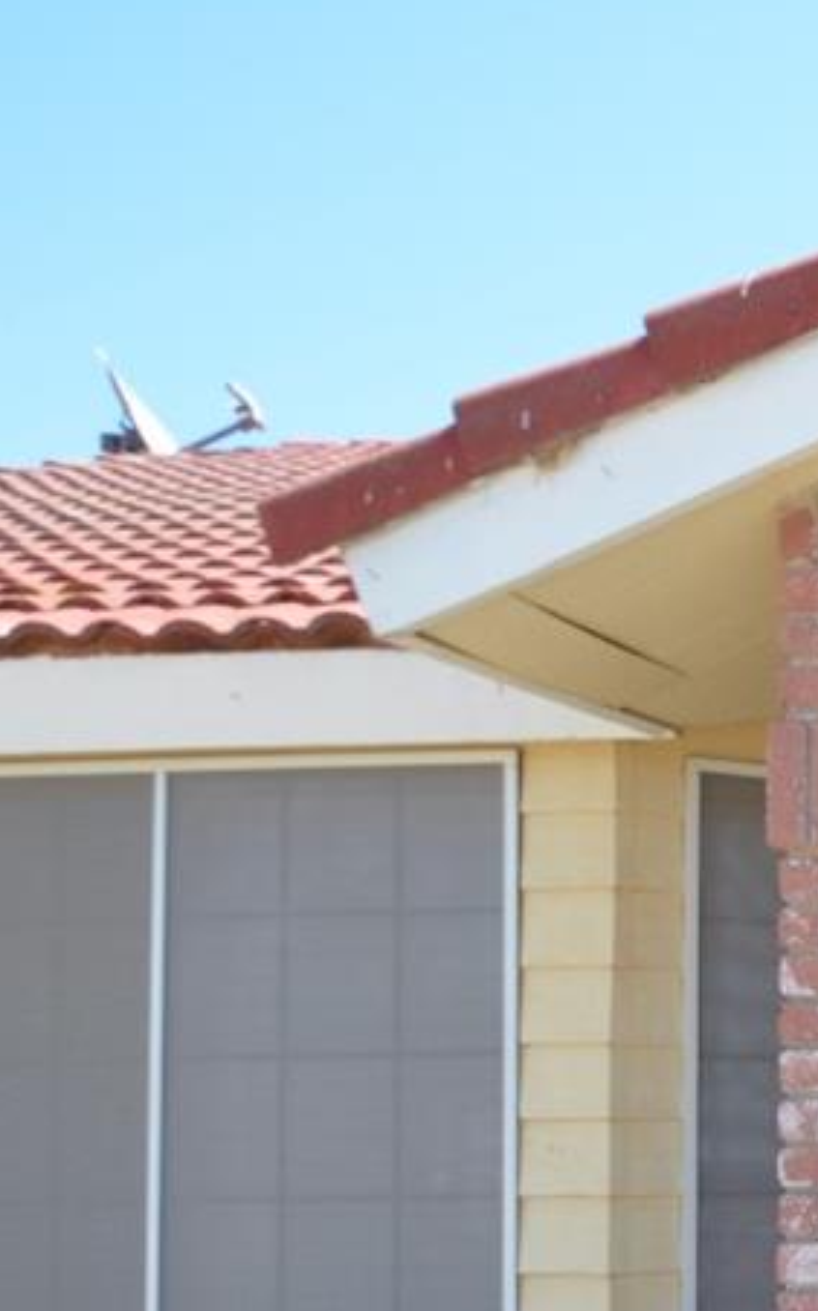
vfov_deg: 35.1
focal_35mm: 56
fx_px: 1989
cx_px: 1709
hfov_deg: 16.5
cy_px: 1079
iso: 200
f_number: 8
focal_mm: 11
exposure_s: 1/250
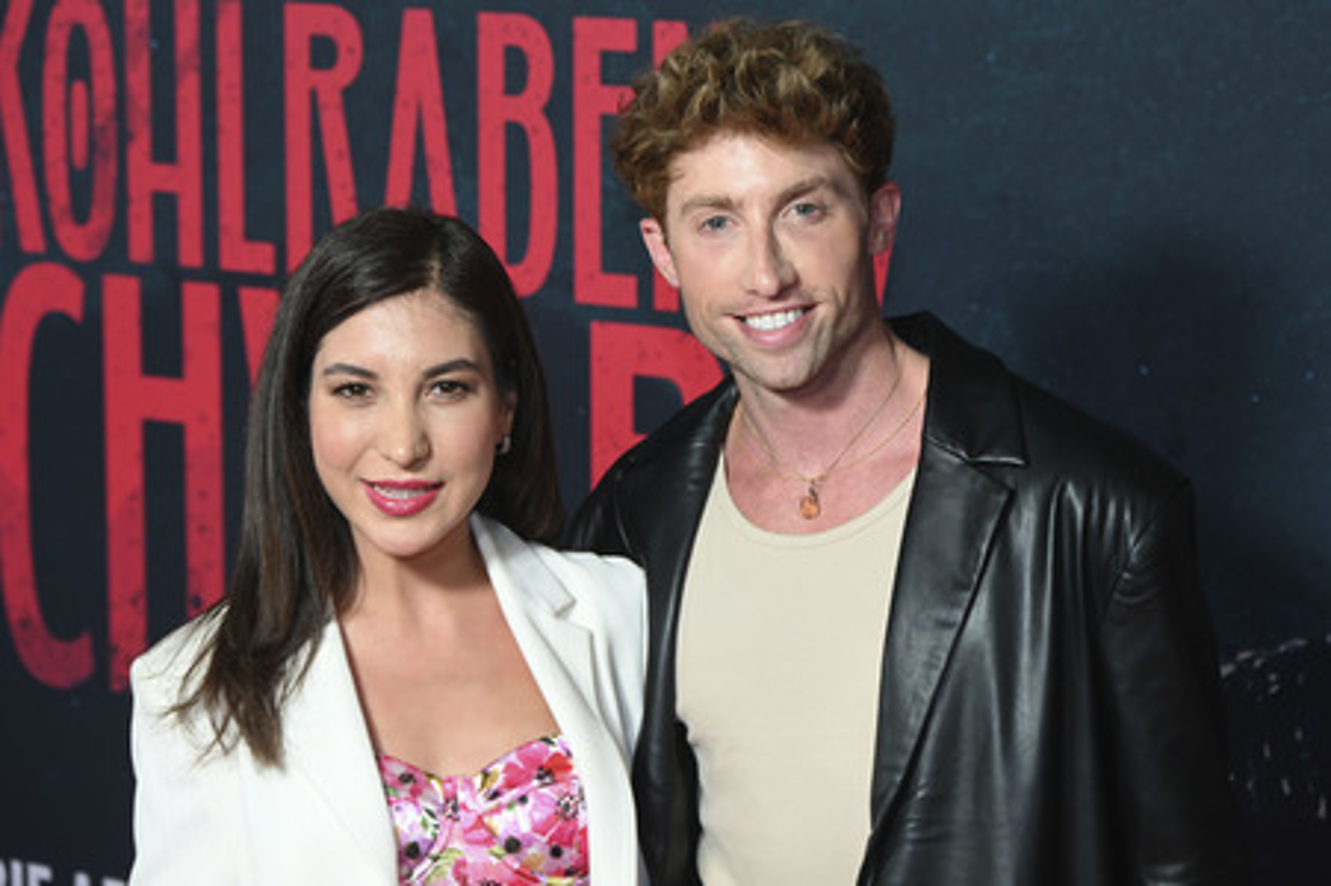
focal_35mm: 115
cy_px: 443
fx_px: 4249
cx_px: 666
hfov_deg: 17.8
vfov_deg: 11.9
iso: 1250
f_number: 6.3
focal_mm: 115
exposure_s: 1/100
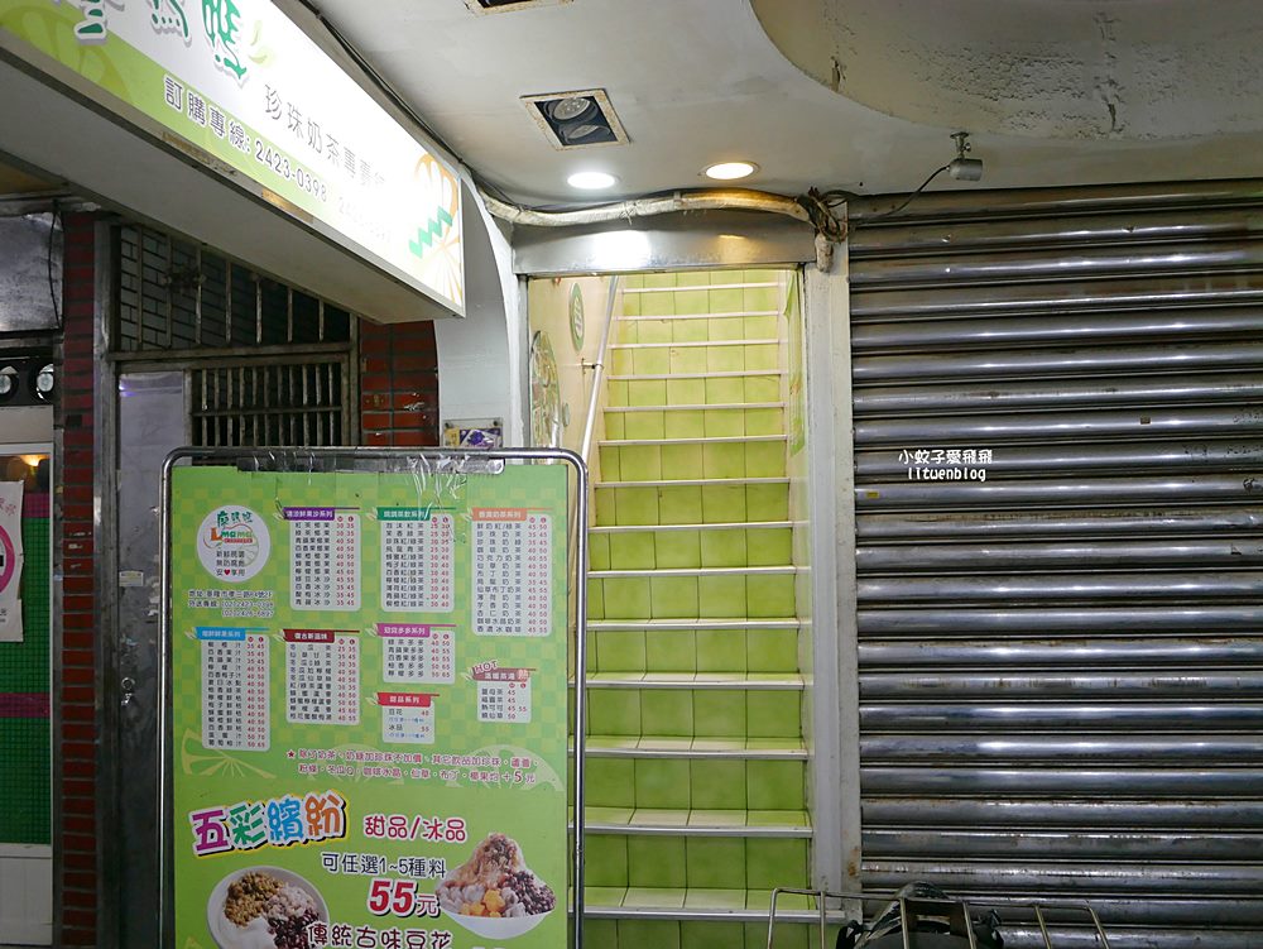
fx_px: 1022
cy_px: 474
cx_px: 632
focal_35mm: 28
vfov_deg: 49.8
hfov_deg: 63.4
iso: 800
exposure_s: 1/60
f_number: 2.5
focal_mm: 14
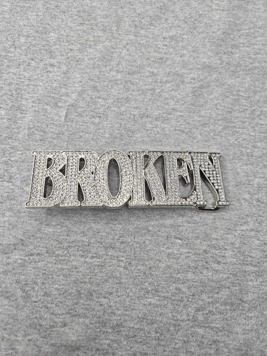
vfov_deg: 73.9
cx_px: 134
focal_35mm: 23
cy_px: 178
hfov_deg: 58.9
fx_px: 237
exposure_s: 1/180
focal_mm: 5.4
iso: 40
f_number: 1.8
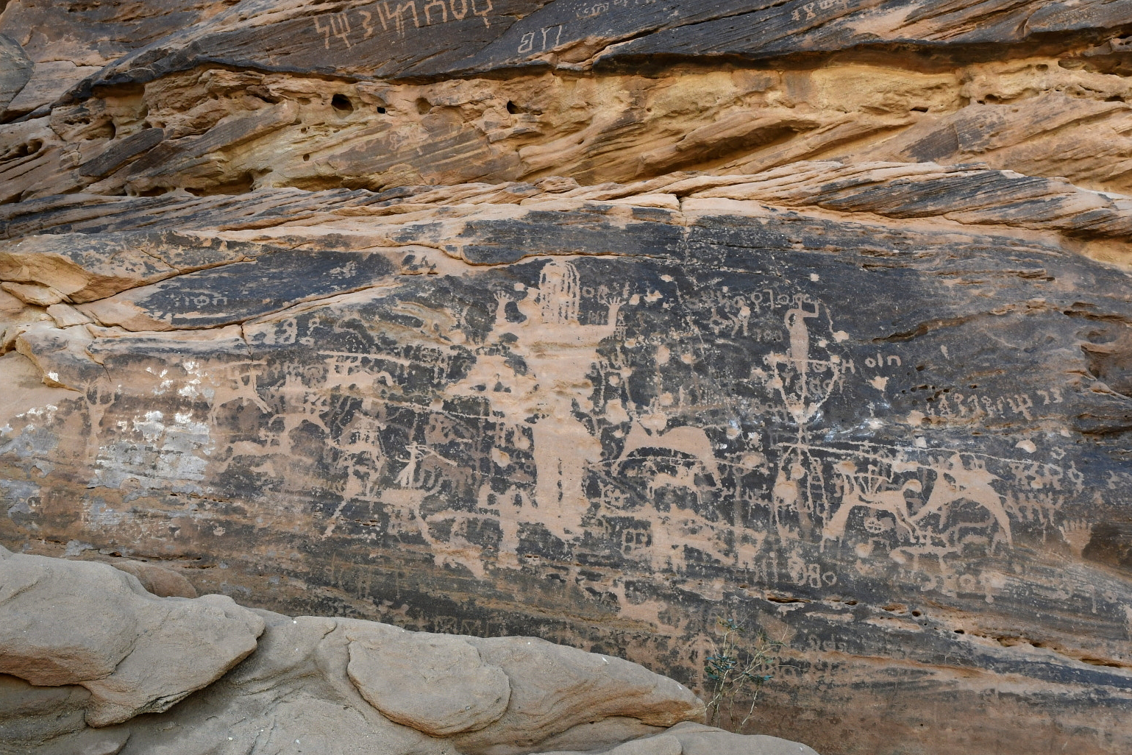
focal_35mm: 45
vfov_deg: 30.1
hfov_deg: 44.0
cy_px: 320
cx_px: 548
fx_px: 1402
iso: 400
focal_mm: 25
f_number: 8
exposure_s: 1/250
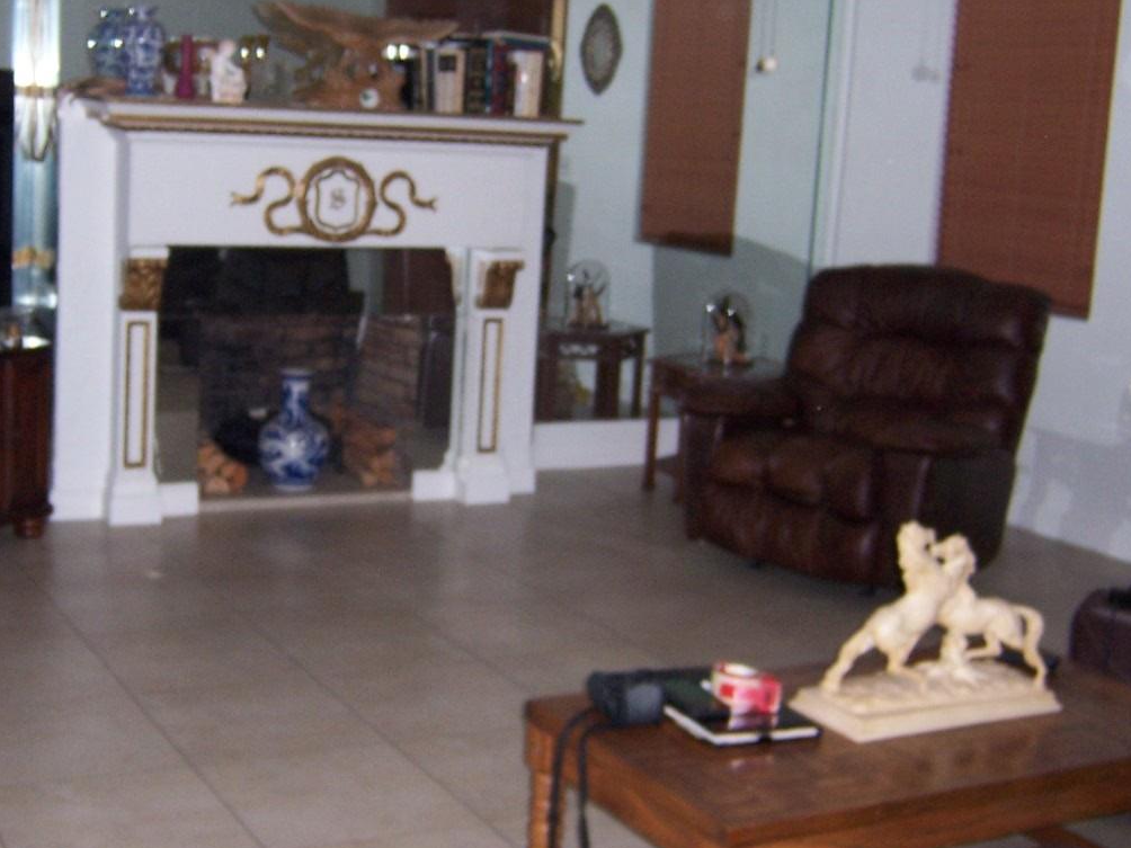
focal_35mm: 51
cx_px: 386
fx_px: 1666
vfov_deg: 28.5
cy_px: 384
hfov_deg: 37.1
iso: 140
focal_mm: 5.5
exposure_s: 1/60
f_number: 2.8
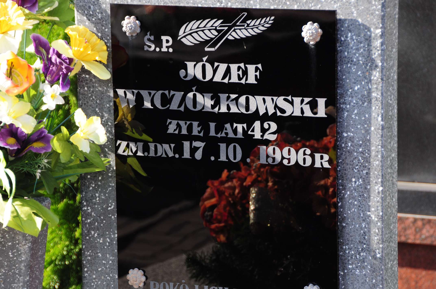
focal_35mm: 168
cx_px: 218
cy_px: 144
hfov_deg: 12.2
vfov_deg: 8.2
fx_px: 2032
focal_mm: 112
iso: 200
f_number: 7.1
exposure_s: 1/125
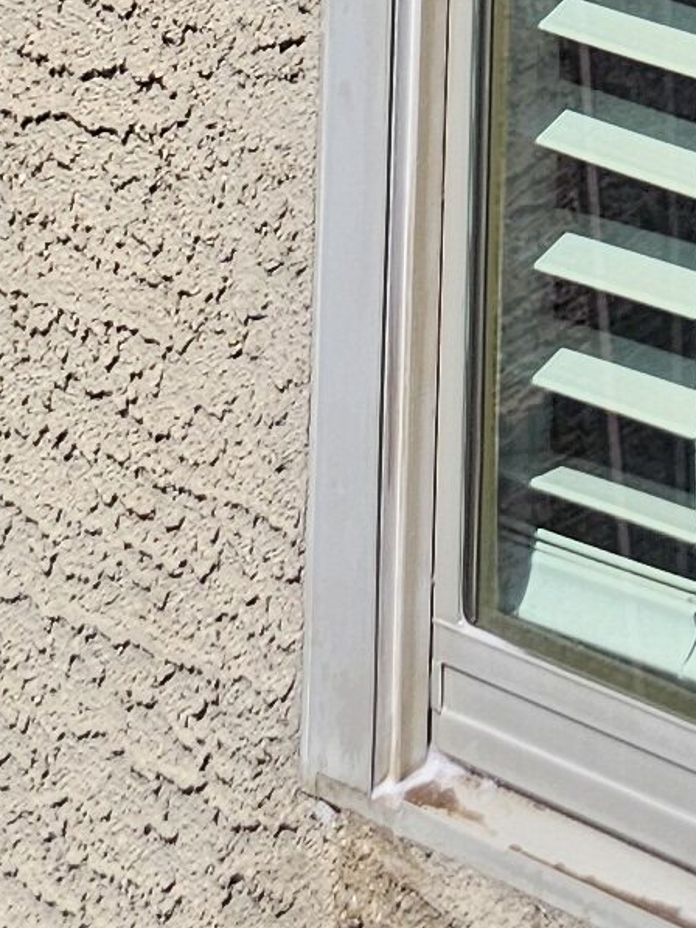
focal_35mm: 154
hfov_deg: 9.2
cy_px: -1536
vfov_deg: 10.4
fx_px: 4127
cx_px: 1293
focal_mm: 6.3
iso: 16
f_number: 1.7
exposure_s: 1/1307
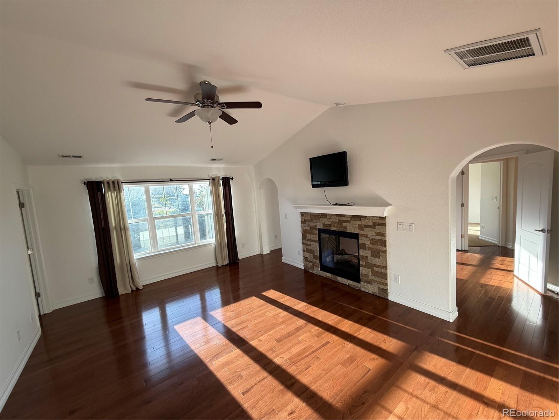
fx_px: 226
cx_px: 280
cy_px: 210
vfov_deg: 85.7
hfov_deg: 102.1
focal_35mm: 14
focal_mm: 2.22
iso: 50
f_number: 2.2
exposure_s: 1/145
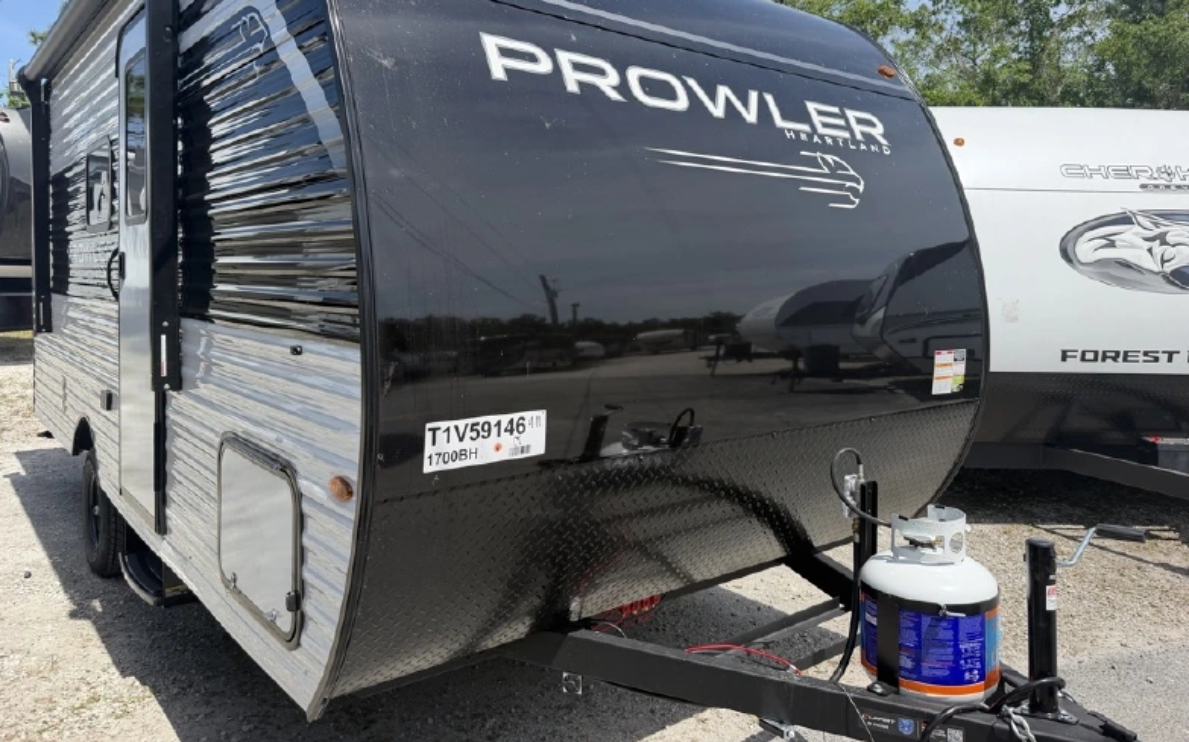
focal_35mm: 26
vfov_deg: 47.2
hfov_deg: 70.4
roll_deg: -0.8
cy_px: 288
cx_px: 592
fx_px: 842
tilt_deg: -0.8
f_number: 1.78
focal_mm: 6.76
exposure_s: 1/4167
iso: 100
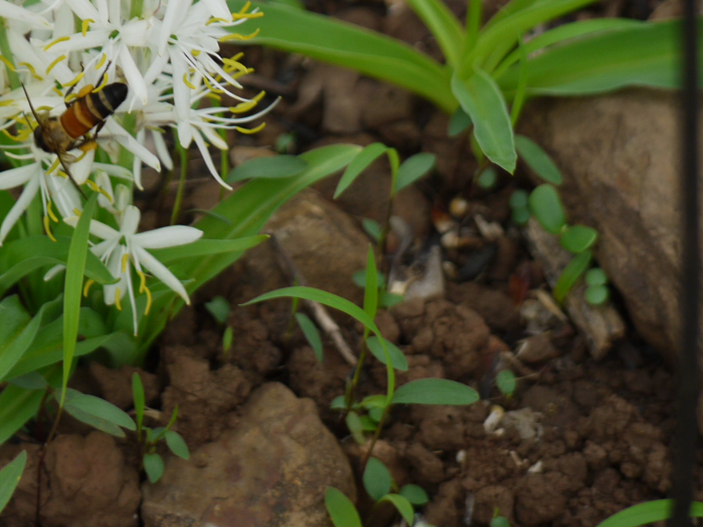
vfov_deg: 3.2
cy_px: -55
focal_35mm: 465
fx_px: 9443
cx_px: 54
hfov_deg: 4.3
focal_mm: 103
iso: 125
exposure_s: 1/160
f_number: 4.7
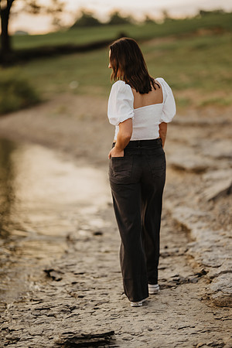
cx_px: 116
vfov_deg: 19.5
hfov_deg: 13.0
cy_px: 174
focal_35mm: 105
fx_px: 1015
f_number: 1.4
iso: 125
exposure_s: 1/400
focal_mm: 105
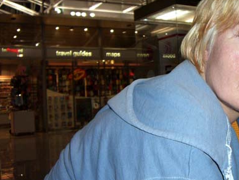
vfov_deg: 27.1
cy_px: 79
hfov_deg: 35.0
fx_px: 373
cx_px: 166
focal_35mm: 54
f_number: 2.7
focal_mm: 6.2
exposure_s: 1/60
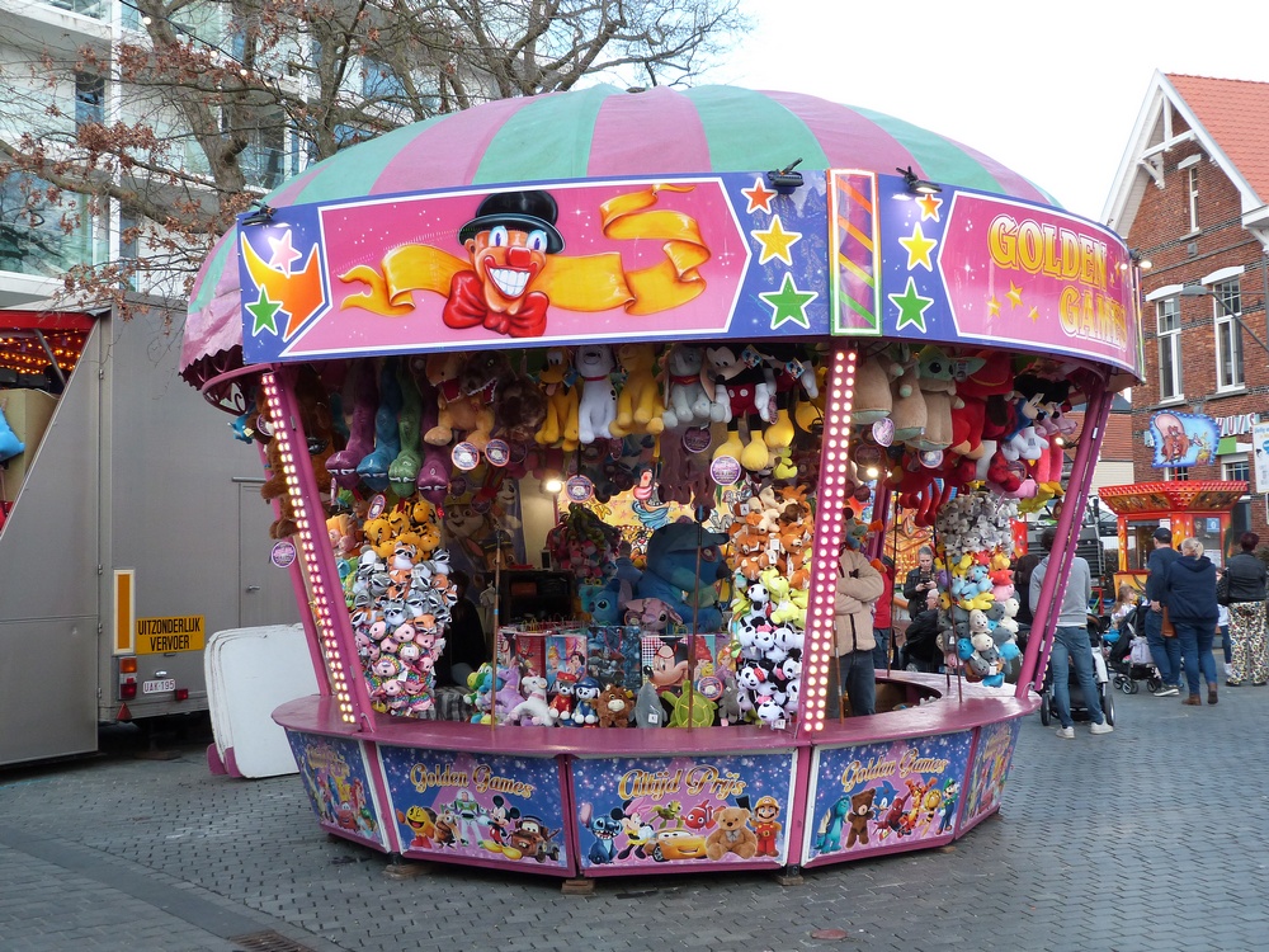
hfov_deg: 49.0
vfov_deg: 37.7
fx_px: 1393
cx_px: 634
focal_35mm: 38
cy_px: 476
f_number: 3.6
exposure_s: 1/200
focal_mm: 6.7
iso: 200
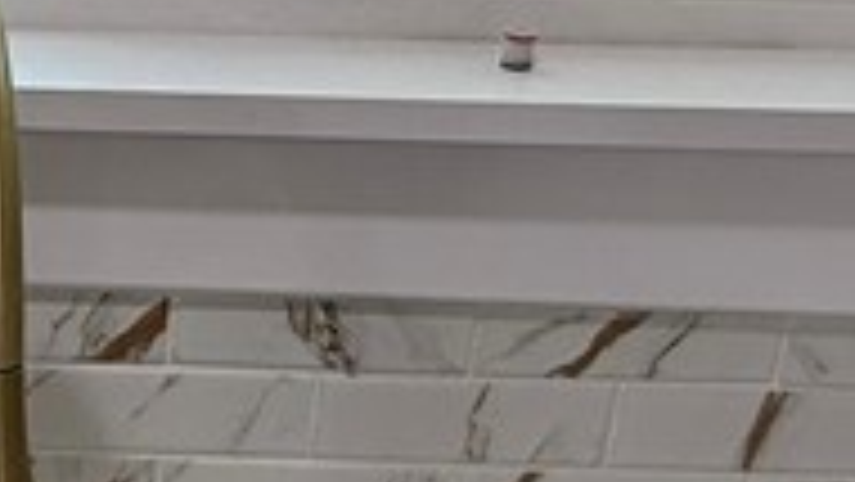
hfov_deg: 24.7
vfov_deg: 14.5
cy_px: 505
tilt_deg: -29.8
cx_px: 4
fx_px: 1860
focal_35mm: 82
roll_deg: +0.0
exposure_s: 1/120
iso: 125
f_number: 2.2
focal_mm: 2.22
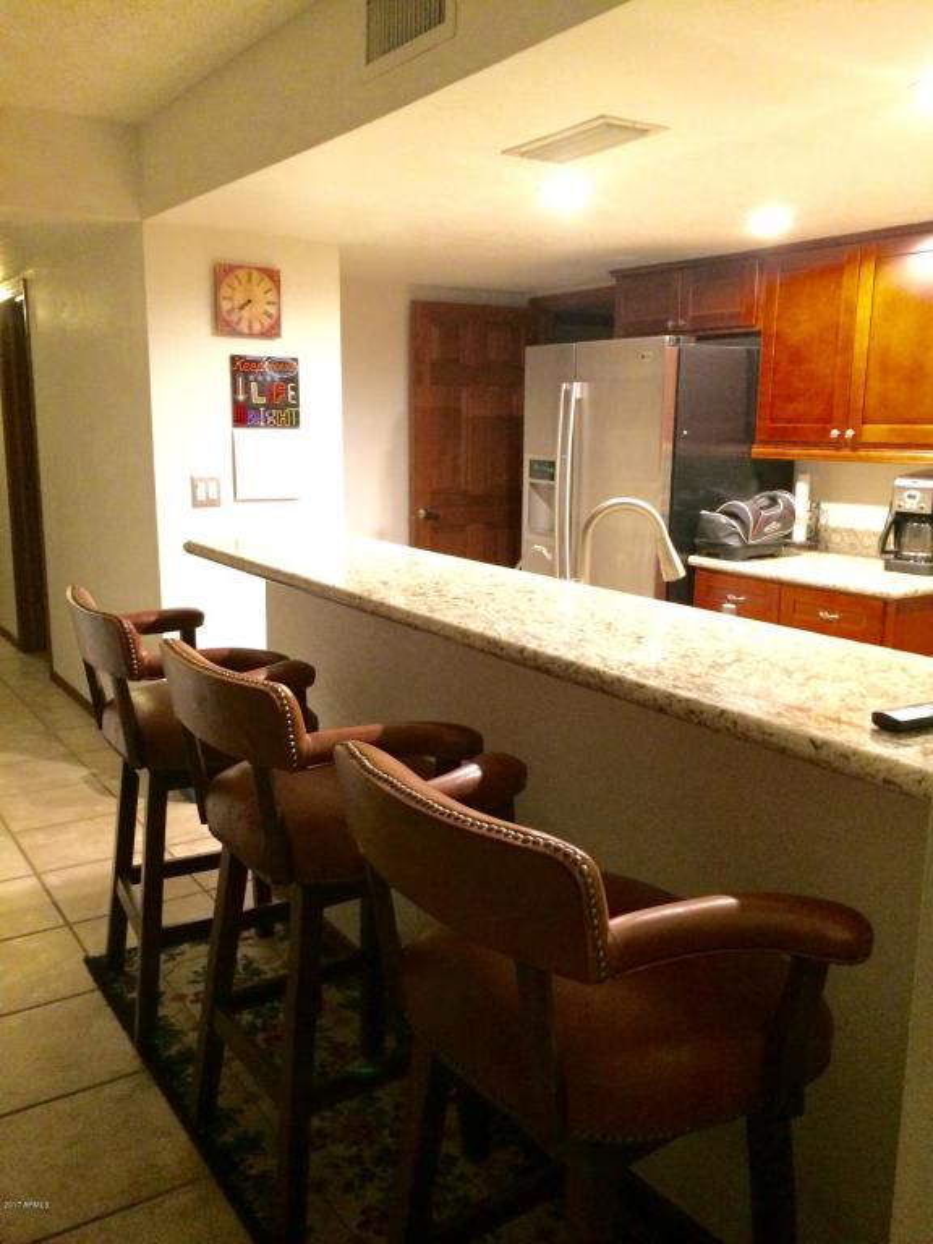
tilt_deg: -11.7
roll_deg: +0.9
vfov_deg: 61.7
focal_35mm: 29
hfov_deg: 48.2
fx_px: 1042
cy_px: 622
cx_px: 466
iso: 250
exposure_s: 1/20
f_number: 2.2
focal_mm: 4.15
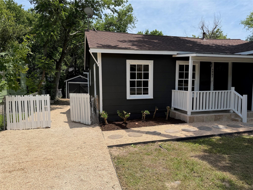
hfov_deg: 71.6
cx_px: 126
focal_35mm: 24
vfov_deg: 56.8
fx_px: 175
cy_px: 95
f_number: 1.78
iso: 80
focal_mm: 6.76
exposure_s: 1/4673
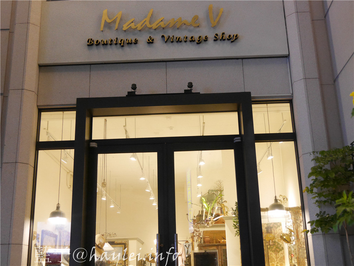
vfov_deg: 34.3
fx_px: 430
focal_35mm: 42
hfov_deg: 44.8
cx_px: 177
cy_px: 133
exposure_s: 1/25
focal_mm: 21
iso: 3200
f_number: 4
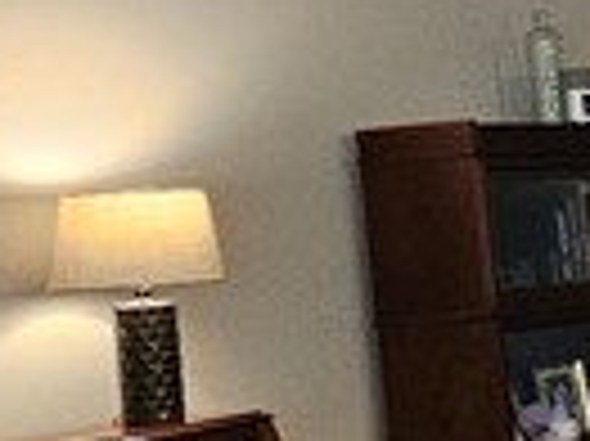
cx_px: 1752
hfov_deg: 11.5
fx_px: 1737
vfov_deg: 14.5
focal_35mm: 102
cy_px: 194
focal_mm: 2.2
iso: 400
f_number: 2.2
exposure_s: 1/60
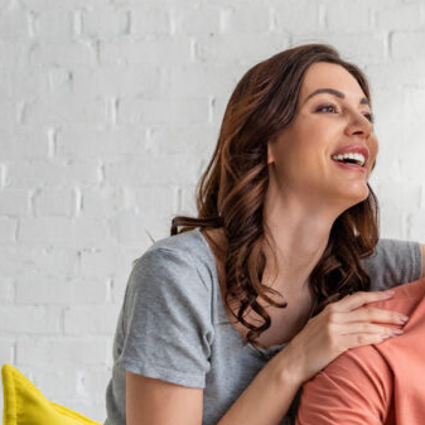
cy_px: 293
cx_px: 610
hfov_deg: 12.9
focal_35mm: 129
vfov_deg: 13.5
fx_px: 1792
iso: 400
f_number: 5.6
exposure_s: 1/250
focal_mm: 50
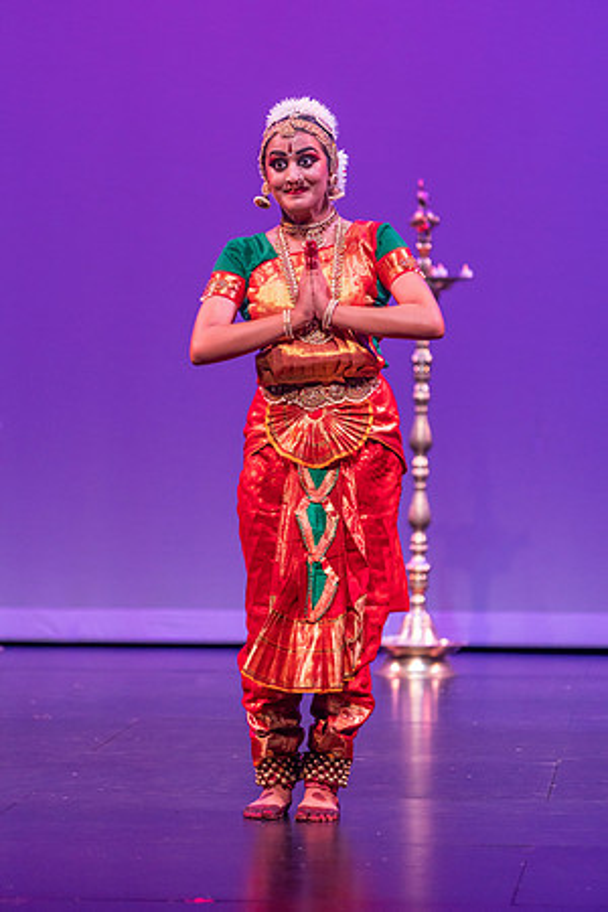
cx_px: 304
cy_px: 456
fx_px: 5066
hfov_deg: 6.9
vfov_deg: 10.3
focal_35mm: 200
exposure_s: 1/400
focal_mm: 200
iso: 4000
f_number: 4
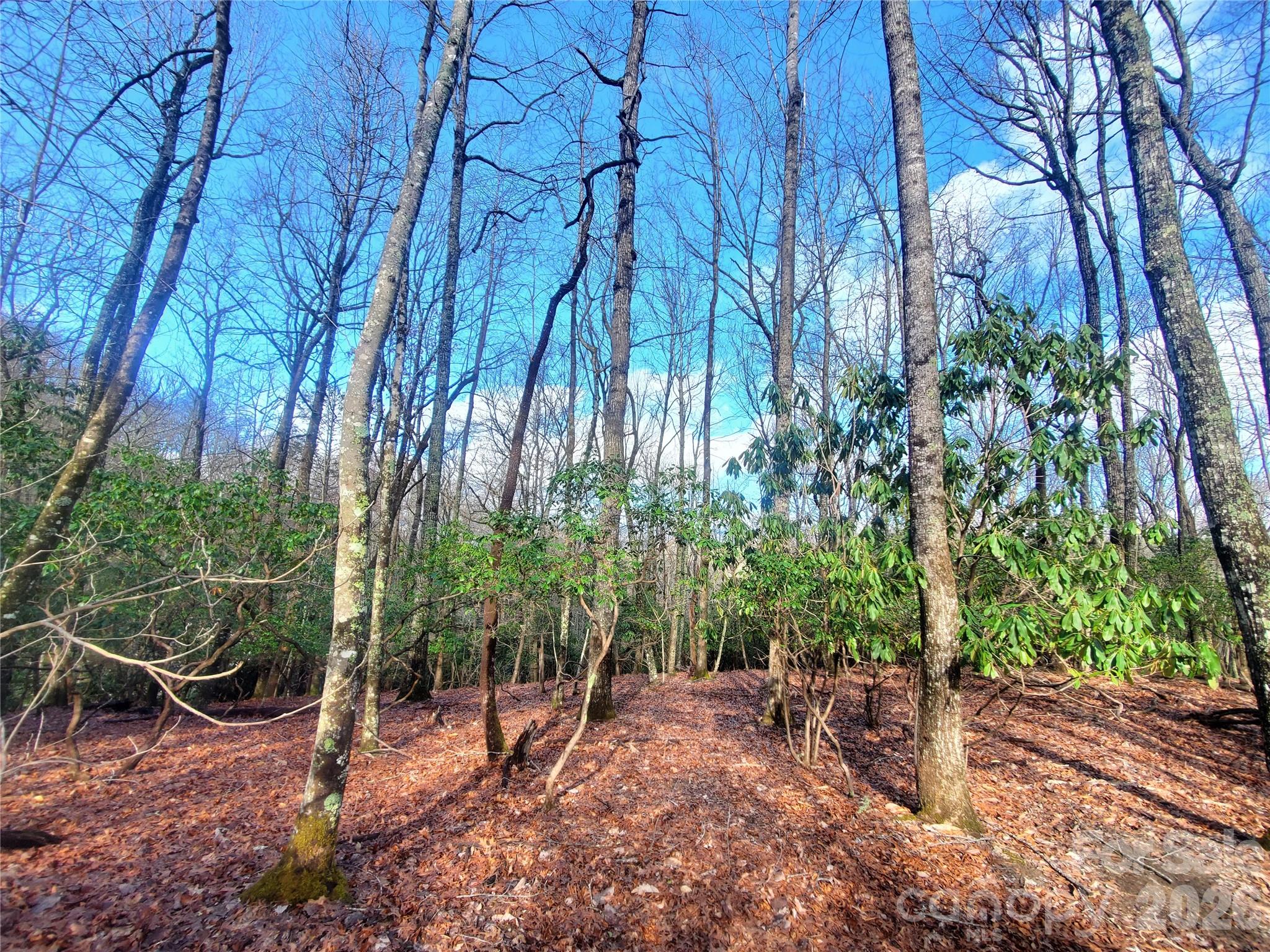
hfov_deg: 106.2
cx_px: 635
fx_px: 477
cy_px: 476
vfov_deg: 89.9
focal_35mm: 13
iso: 50
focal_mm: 1.8
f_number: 2.2
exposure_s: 1/167
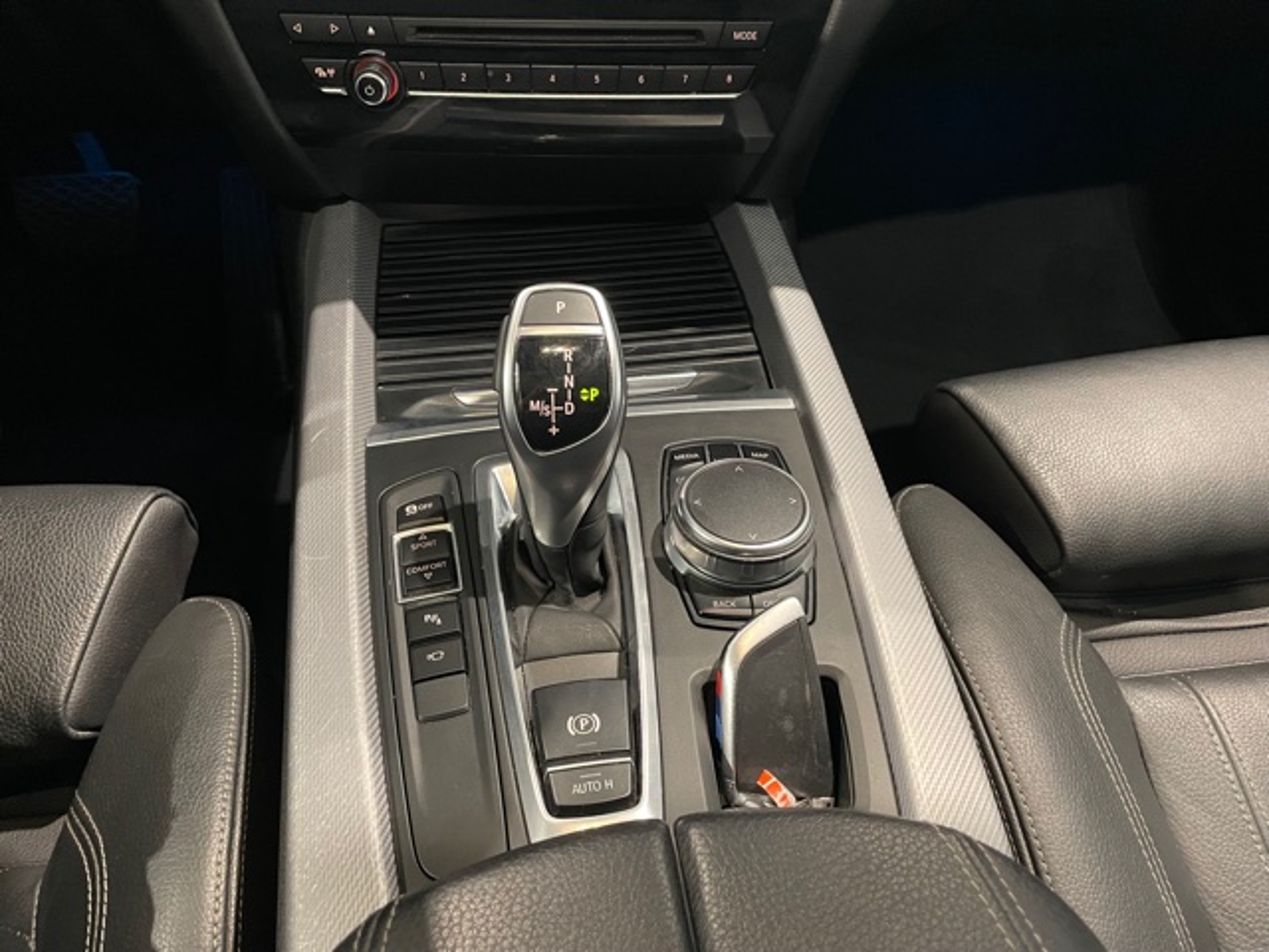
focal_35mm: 26
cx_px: 634
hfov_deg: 67.3
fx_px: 953
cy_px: 476
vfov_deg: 53.1
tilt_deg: -52.9
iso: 500
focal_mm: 4.2
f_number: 1.6
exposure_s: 1/34
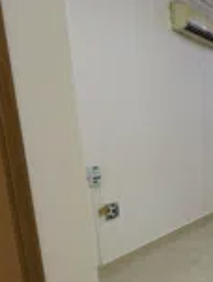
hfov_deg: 30.6
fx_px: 302
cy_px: 189
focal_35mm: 37
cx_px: 277
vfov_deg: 49.1
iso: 250
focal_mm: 2.22
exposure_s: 1/121
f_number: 2.2
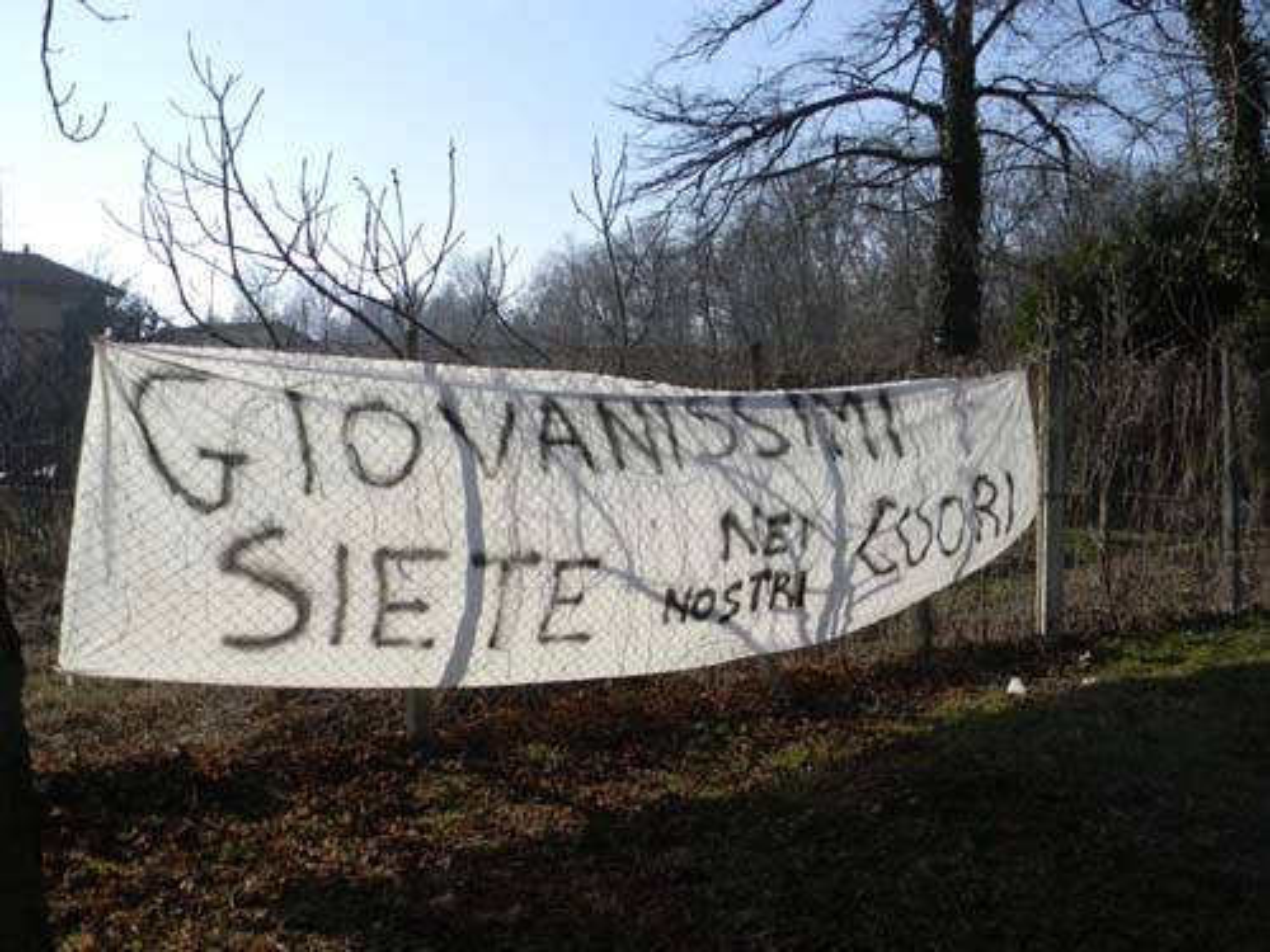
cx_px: 635
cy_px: 476
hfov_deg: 51.4
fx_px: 1321
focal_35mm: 36
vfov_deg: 39.7
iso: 80
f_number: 3.7
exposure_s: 1/855
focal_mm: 6.4
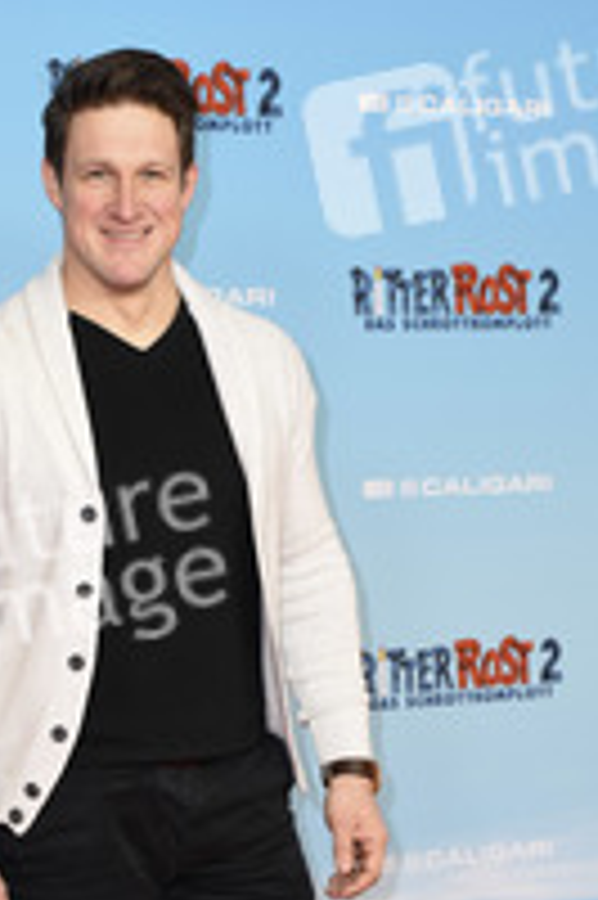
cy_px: 806
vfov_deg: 24.4
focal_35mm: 81
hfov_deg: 16.7
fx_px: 2022
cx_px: 126
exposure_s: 1/160
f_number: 4.5
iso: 640
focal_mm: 27
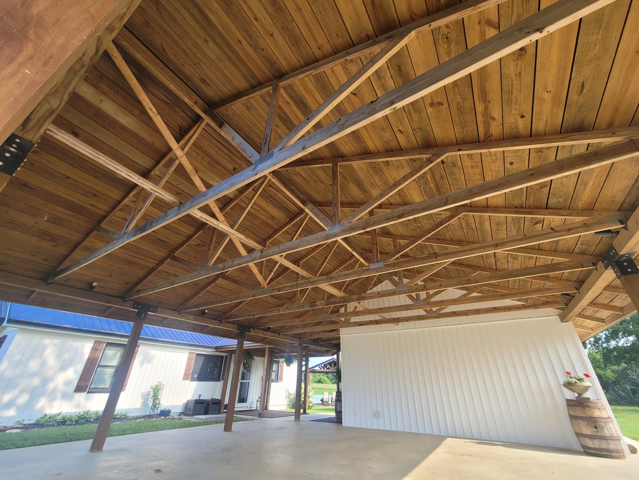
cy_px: 240
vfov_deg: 89.9
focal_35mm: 13
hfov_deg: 106.2
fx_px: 240
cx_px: 320
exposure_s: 1/300
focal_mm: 2.2
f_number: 2.2
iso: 50
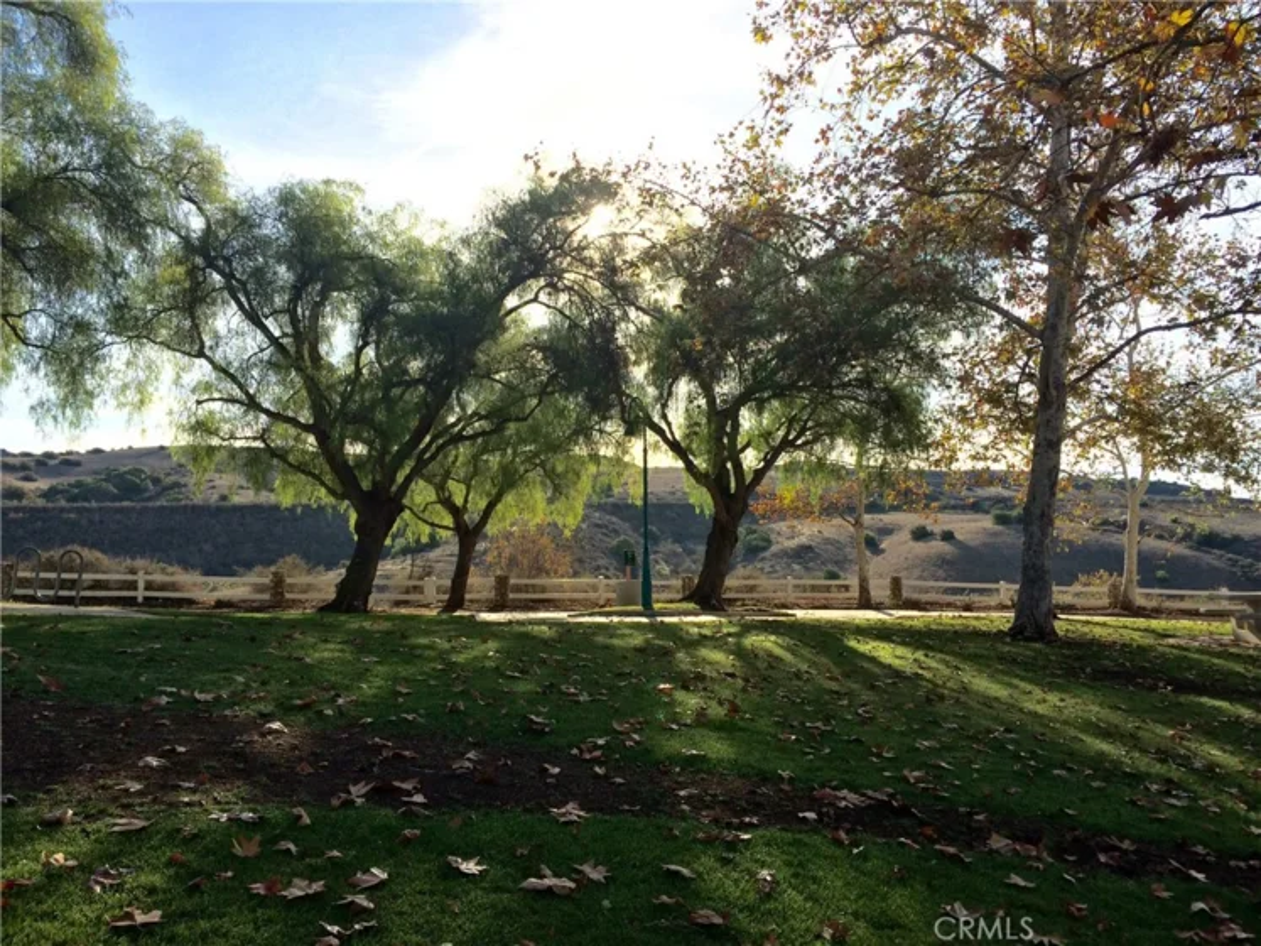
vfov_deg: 46.8
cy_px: 473
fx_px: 1093
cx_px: 630
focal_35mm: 30
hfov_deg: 60.0
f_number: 2.2
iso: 32
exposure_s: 1/1866
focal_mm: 4.12
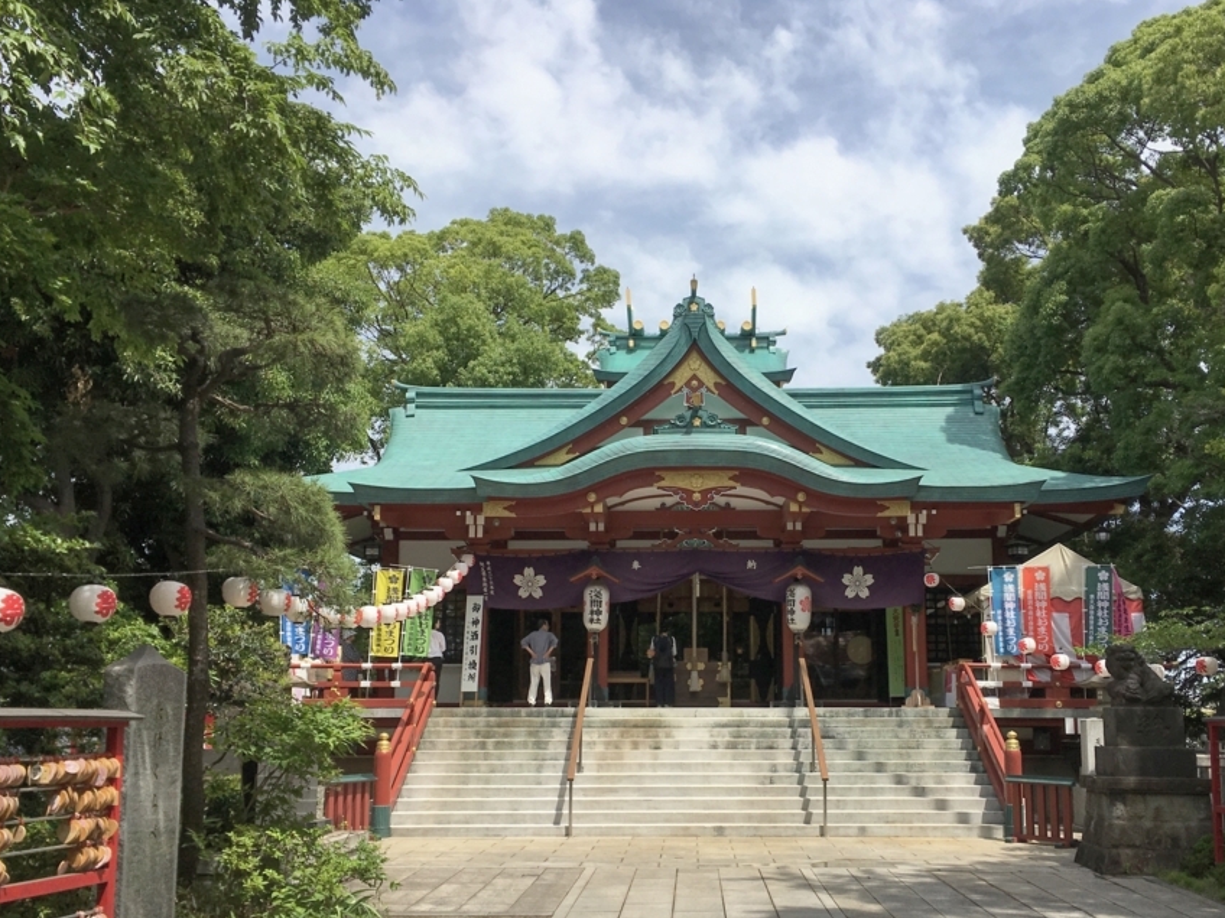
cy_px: 543
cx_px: 675
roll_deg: -0.9
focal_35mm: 35
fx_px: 1239
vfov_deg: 40.5
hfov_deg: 52.5
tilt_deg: +7.0
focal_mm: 4.15
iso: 25
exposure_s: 1/1603
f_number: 2.2
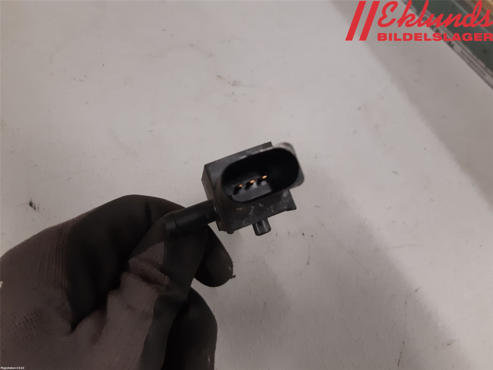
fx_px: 370
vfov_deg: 53.1
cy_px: 185
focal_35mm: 26
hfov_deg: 67.3
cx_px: 246
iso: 125
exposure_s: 1/50
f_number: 1.7
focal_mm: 3.93
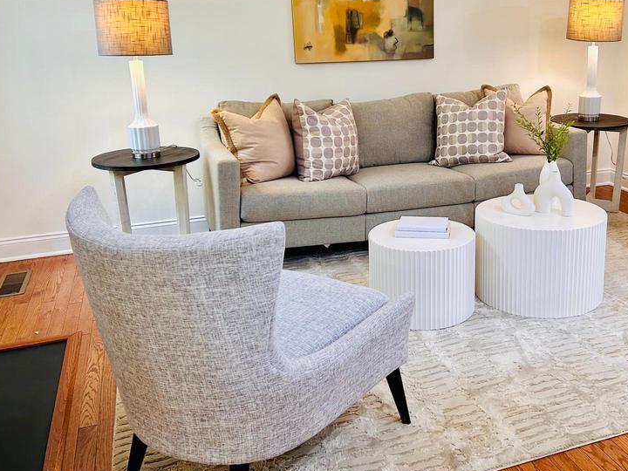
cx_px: 409
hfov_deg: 49.4
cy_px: 189
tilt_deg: -13.7
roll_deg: +1.4
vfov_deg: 38.5
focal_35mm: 37
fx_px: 671
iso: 125
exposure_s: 1/60
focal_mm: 5.7
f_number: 1.5
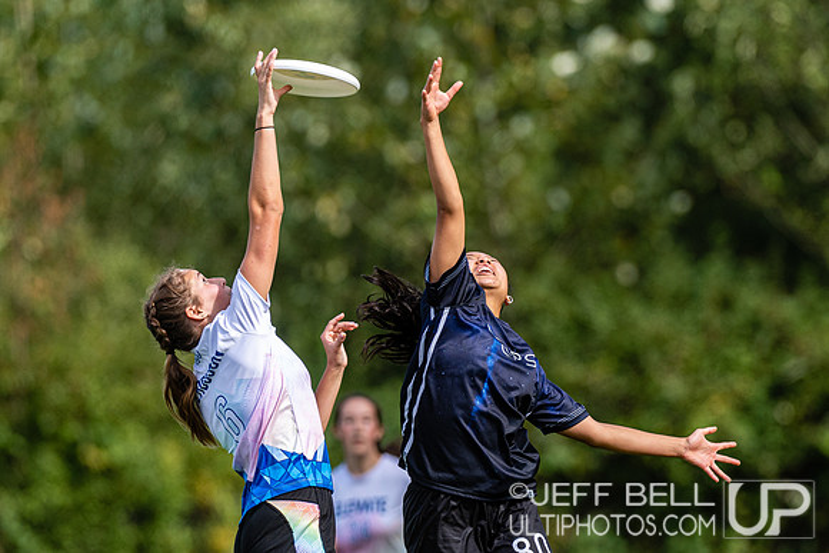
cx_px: 414
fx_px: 15938
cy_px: 387
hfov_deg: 3.0
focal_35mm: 692
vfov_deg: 2.0
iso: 250
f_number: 4
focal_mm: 330
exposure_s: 1/1250
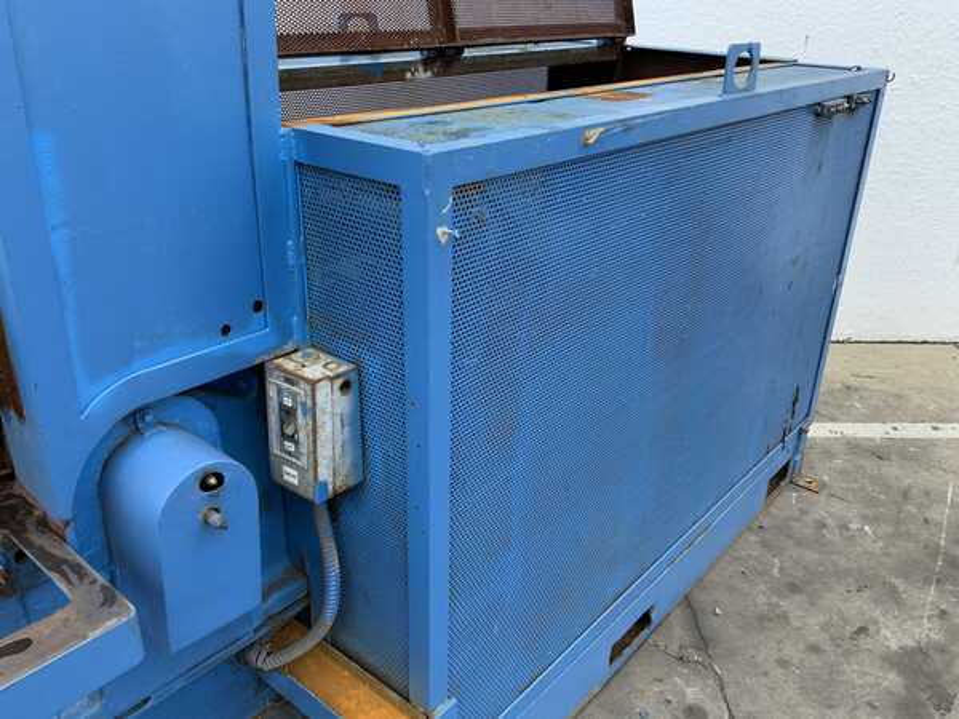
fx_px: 803
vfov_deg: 48.2
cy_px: 360
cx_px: 480
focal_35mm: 29
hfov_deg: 61.7
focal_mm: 3
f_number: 1.8
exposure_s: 1/122
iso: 16
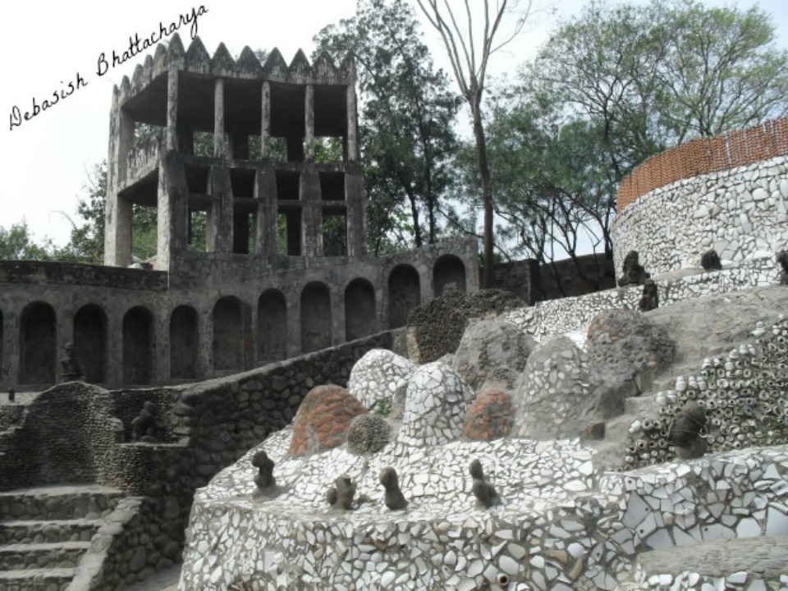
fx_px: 797
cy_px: 296
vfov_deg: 40.7
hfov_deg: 52.6
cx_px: 394
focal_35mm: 35
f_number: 8.4
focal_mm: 6.3
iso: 100
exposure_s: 1/125
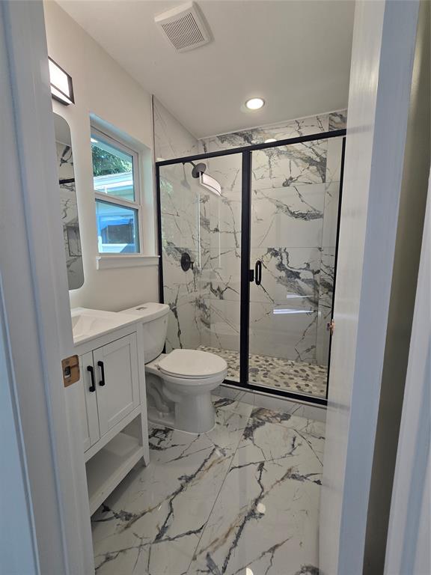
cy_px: 288
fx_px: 216
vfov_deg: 106.2
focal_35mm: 13
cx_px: 216
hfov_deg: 89.9
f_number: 2.2
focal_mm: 2.2
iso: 64
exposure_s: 1/60
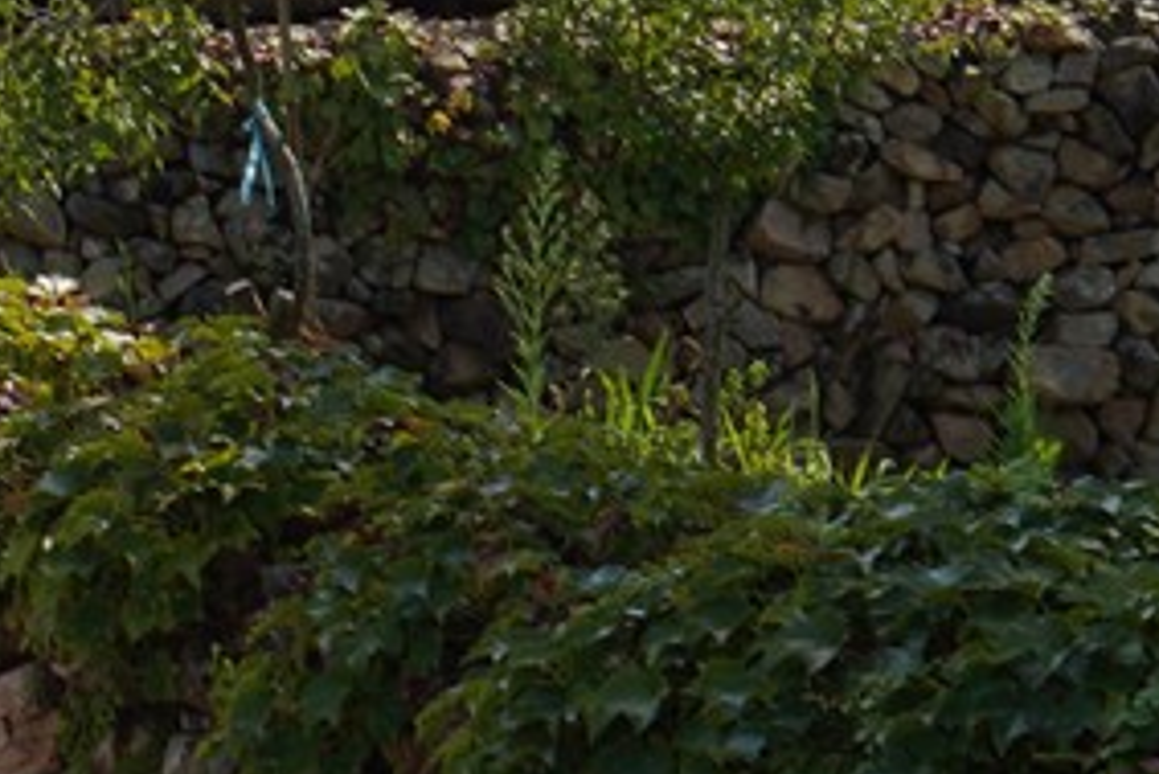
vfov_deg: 5.5
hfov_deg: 7.8
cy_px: 1130
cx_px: -1483
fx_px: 7956
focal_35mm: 247
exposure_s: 1/100
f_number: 14
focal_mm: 35
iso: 100
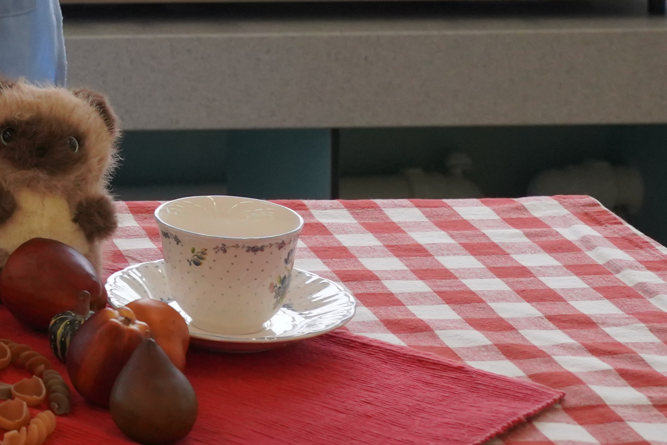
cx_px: -375
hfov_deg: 15.2
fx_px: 2279
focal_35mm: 123
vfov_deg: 10.6
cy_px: -288
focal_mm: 31
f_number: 5.6
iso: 2500
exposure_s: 1/640
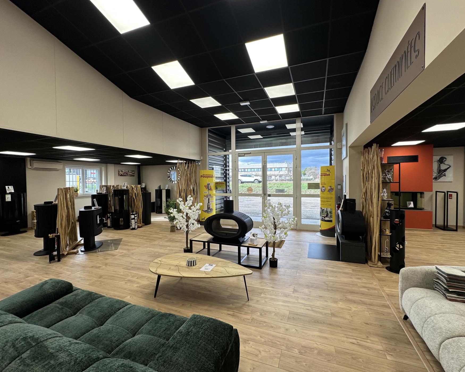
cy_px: 185
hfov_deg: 96.7
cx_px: 242
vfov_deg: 84.0
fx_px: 206
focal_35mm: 15
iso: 50
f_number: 2.2
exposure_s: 1/100
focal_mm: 2.22
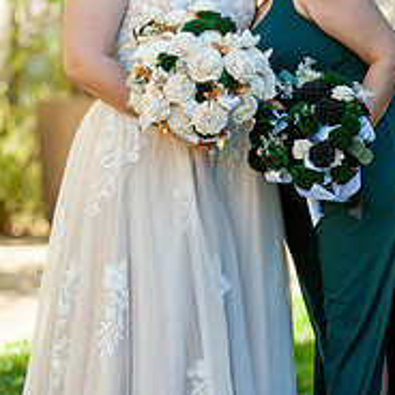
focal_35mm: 281
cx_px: 199
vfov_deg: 6.2
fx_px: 3628
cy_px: 135
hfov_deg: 6.2
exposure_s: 1/1250
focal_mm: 135
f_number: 3.5
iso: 400
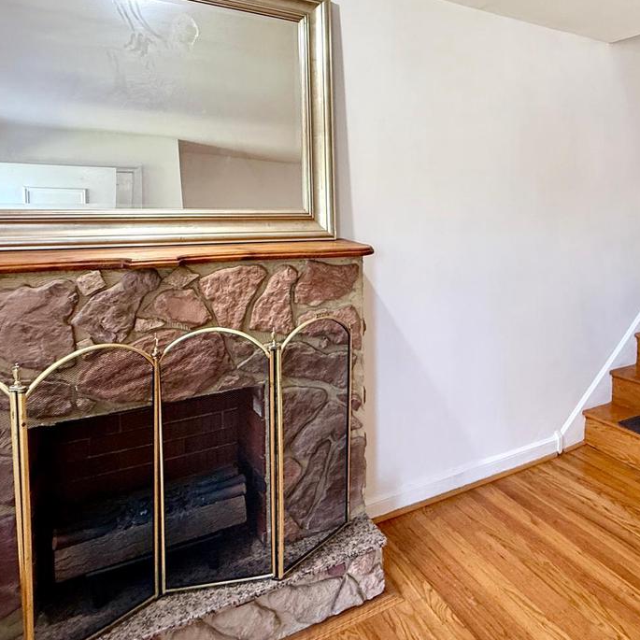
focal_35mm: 26
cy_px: 233
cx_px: 486
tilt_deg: -2.8
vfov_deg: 60.0
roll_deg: -0.2
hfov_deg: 57.6
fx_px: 544
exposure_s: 1/120
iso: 160
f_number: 2.2
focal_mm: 2.22
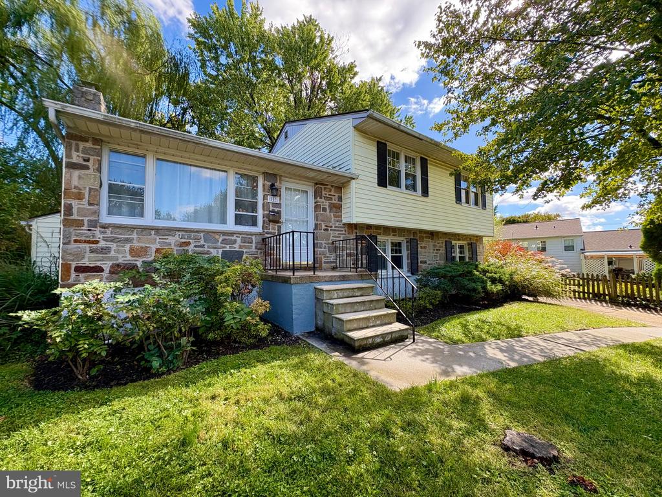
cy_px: 248
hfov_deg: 102.1
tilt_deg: +3.3
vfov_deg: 85.7
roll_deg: +1.1
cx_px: 331
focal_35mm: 14
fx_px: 268
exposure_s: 1/299
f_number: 2.2
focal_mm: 2.22
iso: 50
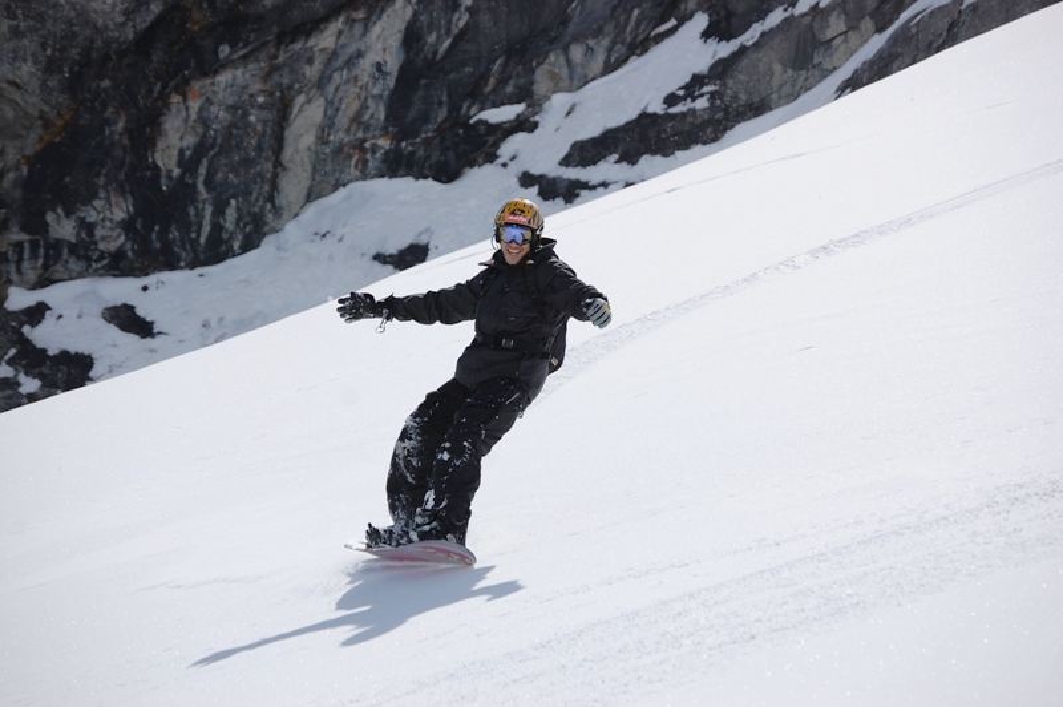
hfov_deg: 13.1
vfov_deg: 8.7
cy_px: 354
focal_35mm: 158
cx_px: 532
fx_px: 4647
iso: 200
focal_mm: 105
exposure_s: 1/1600
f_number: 7.1
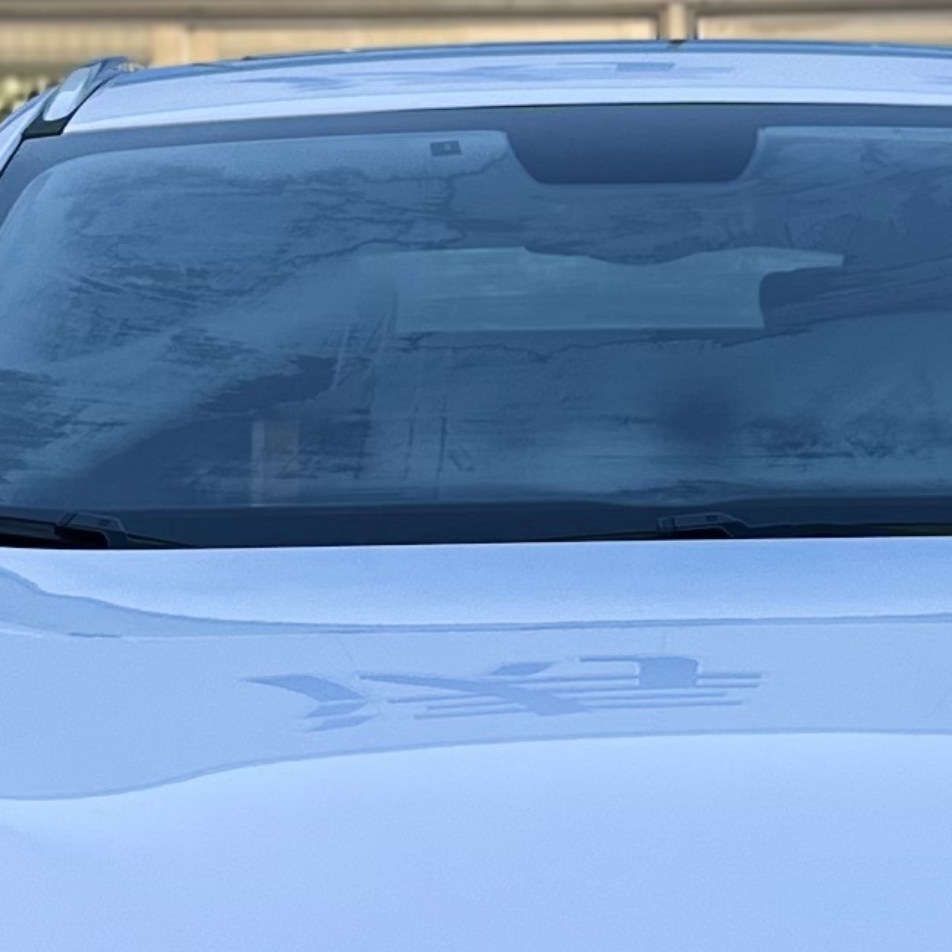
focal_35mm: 132
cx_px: 621
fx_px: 4107
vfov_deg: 13.2
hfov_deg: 13.2
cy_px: 573
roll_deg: +1.4
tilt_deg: -1.1
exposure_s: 1/1289
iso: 80
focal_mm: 6.86
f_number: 1.78
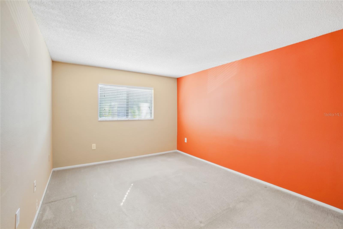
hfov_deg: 100.4
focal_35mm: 15
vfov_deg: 77.3
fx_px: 143
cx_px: 172
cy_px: 114
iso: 400
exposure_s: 1/10
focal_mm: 10
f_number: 8
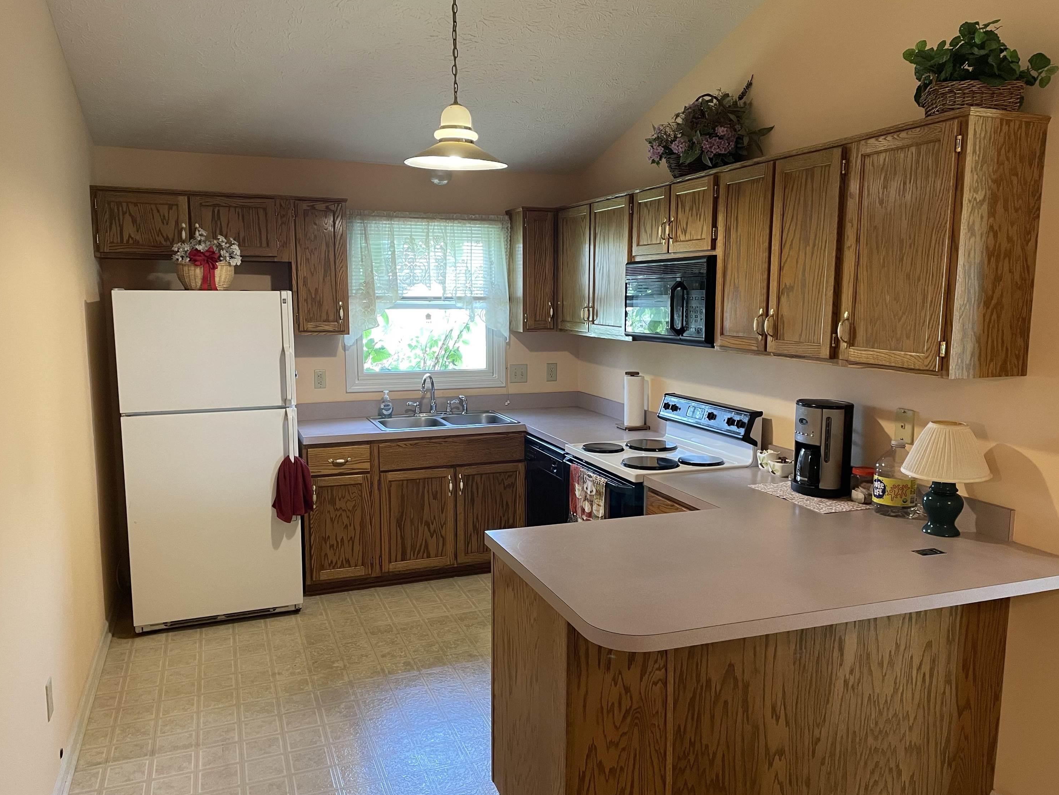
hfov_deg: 65.3
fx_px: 826
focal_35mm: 27
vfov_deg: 51.4
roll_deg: +0.1
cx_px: 529
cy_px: 410
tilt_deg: -7.5
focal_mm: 4.2
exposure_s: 1/60
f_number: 1.6
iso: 320
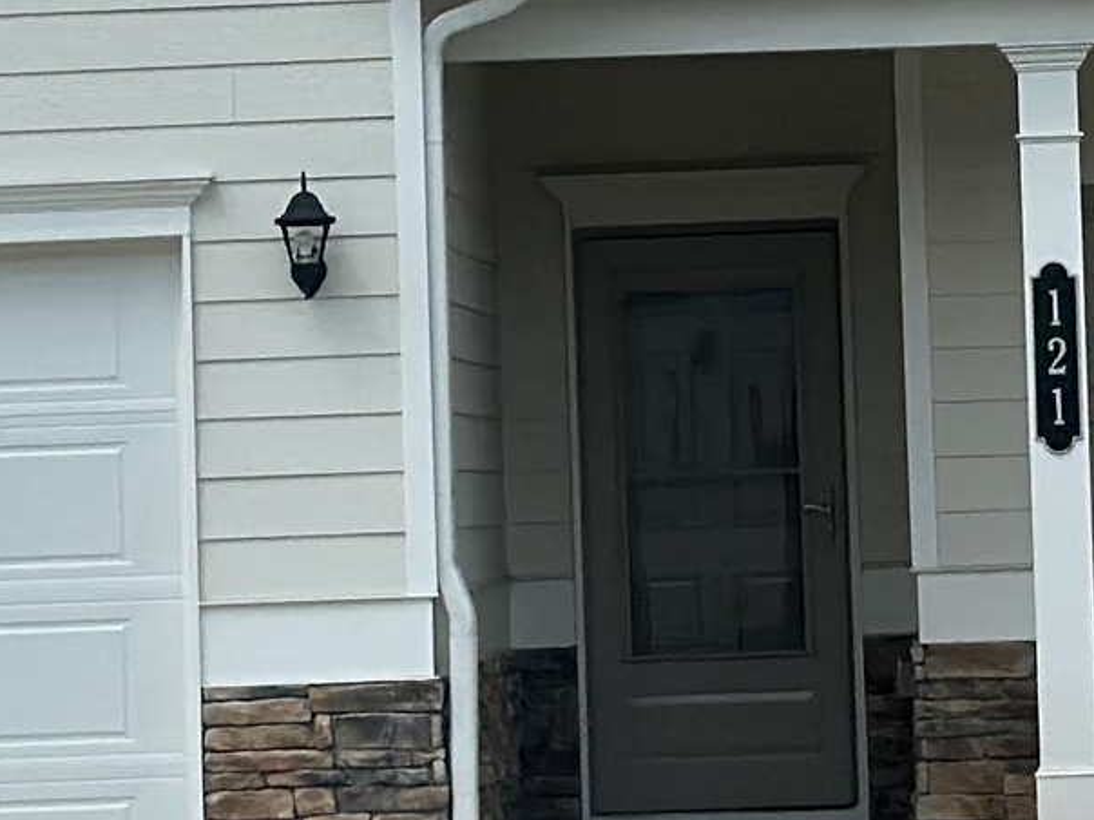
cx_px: 893
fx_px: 7711
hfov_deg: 8.1
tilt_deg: +6.5
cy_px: -465
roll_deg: +1.2
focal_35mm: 244
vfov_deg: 6.0
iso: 100
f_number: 1.78
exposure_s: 1/8929
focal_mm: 6.86
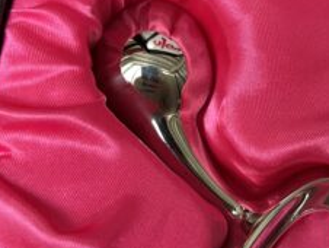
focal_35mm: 46
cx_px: 210
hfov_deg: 40.8
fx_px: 438
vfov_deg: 31.1
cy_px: 69
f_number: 1.5
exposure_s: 1/60
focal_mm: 5.7
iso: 200
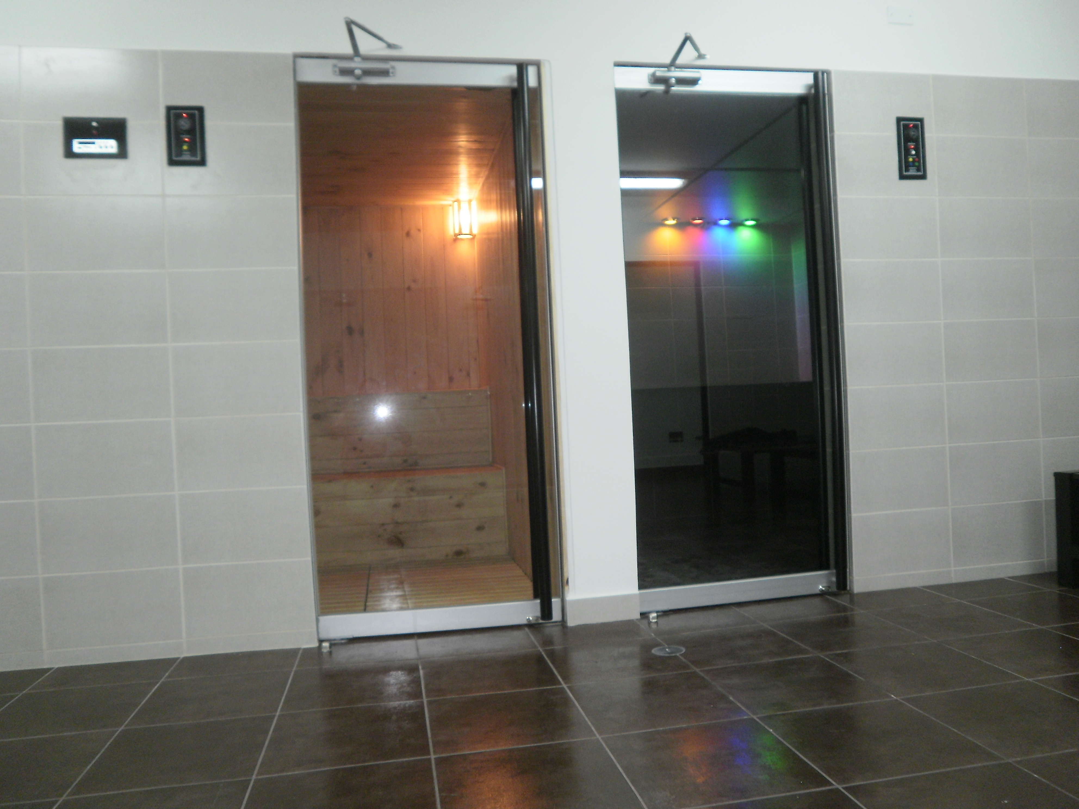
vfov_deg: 53.1
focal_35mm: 26
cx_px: 540
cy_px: 404
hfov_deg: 67.3
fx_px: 810
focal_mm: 4.65
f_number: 2.6
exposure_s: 1/25
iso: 125
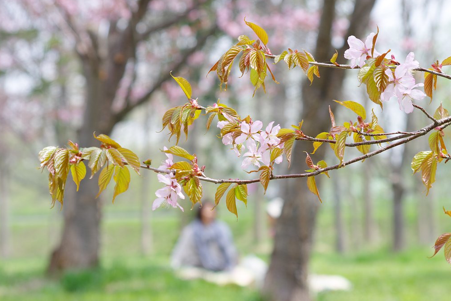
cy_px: 150
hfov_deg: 15.3
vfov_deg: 10.2
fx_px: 1678
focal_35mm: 134
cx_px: 227
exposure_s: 1/125
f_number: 7.1
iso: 160
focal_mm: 87.5
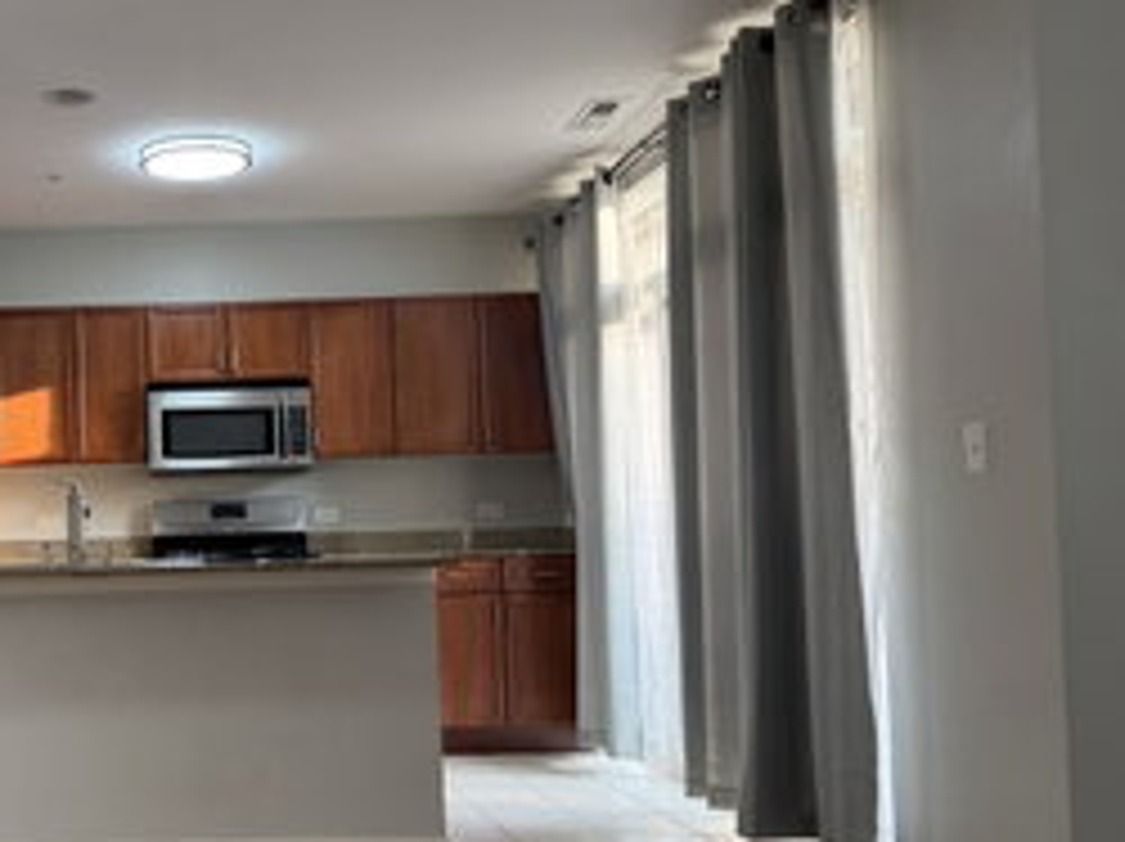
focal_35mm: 41
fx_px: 1331
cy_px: 500
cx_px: 169
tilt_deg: +0.7
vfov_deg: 35.0
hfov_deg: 42.9
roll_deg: +1.8
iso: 125
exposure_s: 1/120
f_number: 1.78
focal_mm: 6.76
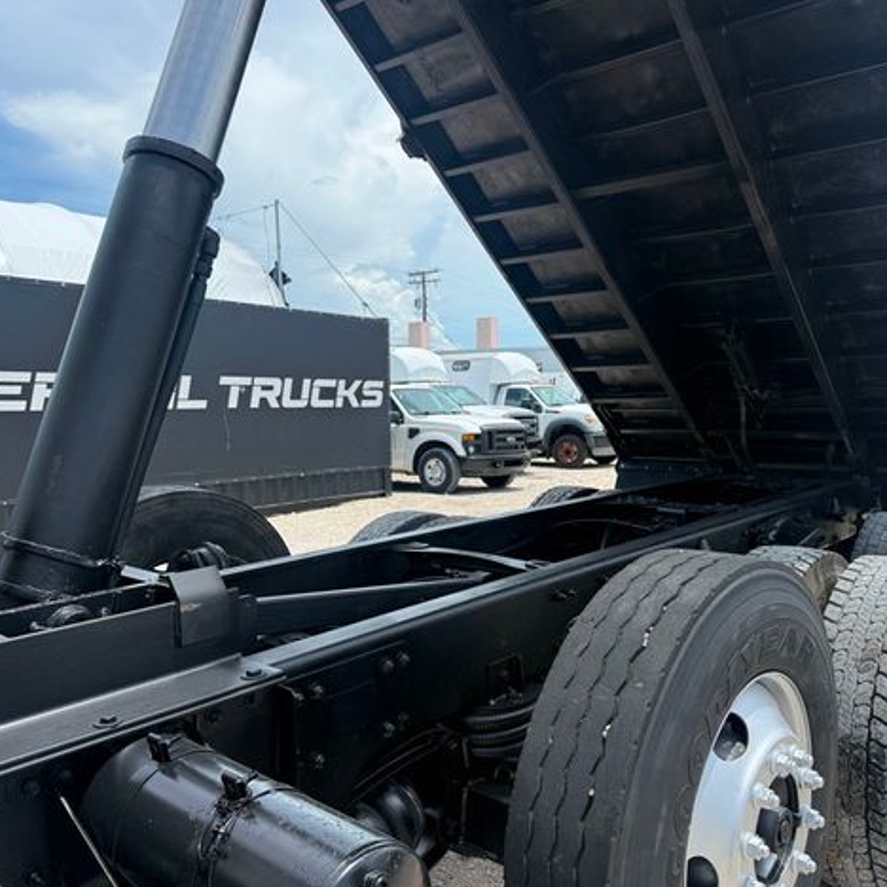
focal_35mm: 29
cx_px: 474
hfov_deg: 55.6
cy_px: 451
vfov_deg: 55.6
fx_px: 841
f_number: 1.78
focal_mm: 6.76
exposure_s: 1/4405
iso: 100
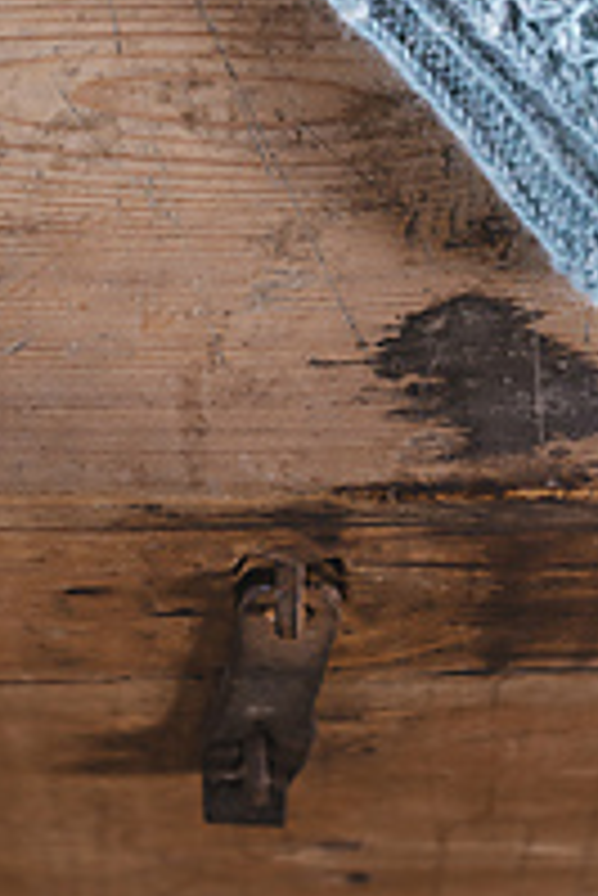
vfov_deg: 12.2
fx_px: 4004
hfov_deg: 8.5
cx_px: 407
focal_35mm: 161
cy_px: -396
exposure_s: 1/25
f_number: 4
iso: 800
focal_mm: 50
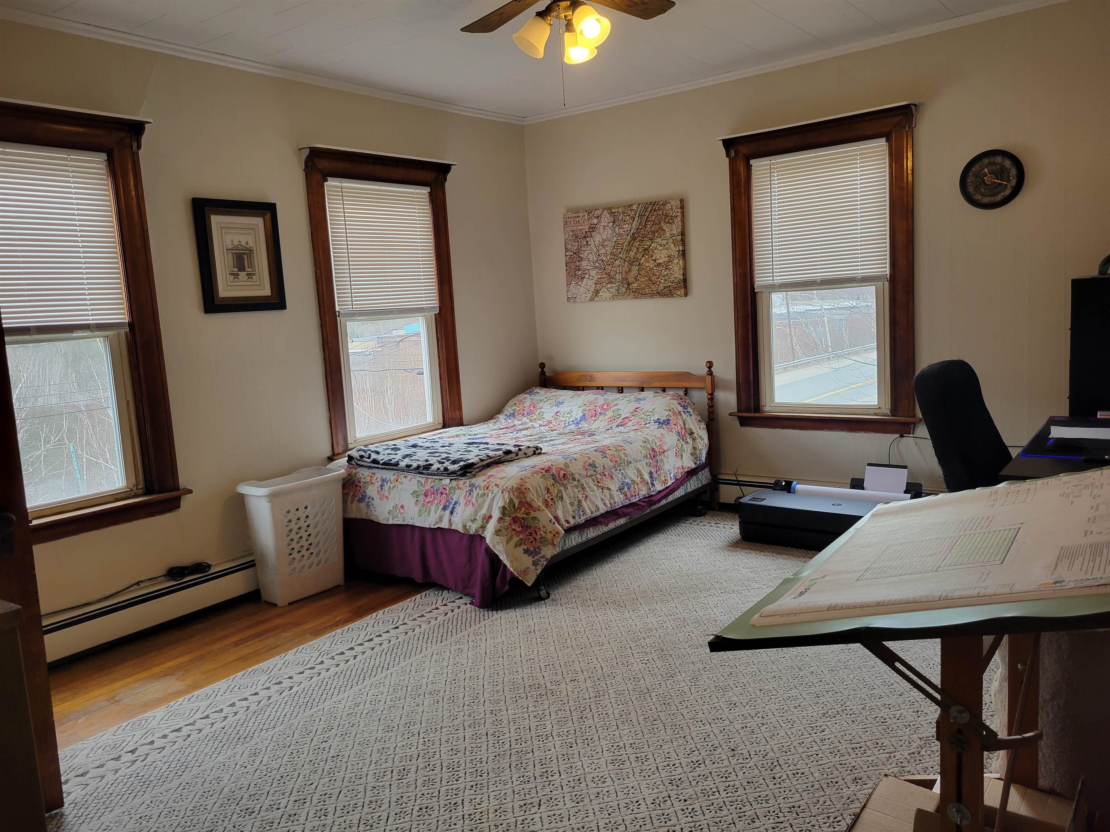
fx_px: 834
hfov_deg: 67.3
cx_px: 555
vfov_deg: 53.1
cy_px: 416
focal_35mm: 26
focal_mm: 5.4
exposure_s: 1/120
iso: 80
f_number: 1.8
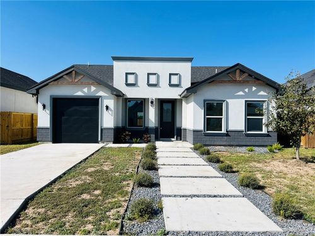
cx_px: 158
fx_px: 237
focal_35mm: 26
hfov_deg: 67.3
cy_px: 118
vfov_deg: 53.1
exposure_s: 1/6579
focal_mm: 5.7
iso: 50
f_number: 1.5
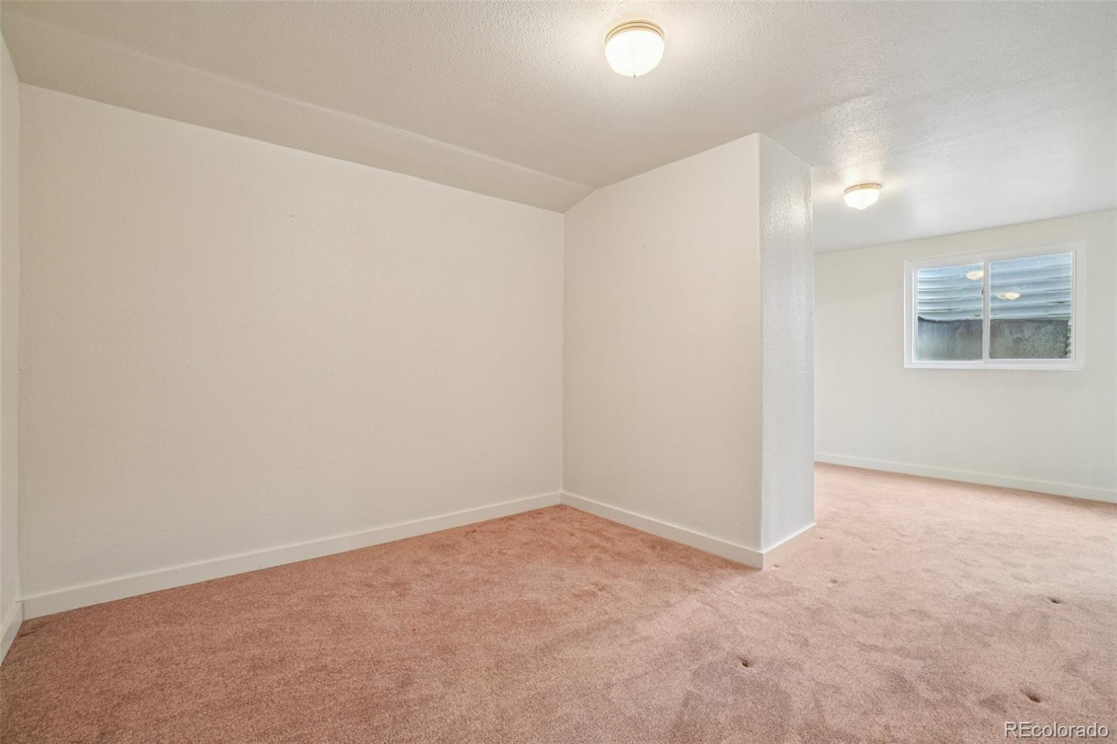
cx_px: 558
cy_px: 372
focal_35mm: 15
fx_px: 465
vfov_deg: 77.3
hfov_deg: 100.4
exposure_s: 1/6
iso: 400
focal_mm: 10
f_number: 8
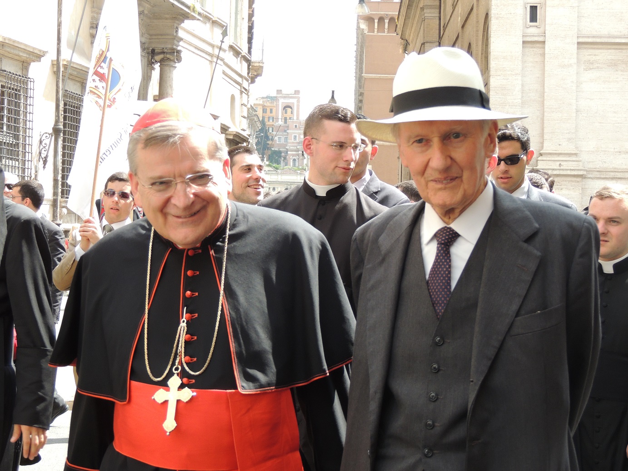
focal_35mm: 85
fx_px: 1542
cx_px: 314
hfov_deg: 23.0
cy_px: 236
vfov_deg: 17.4
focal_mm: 15.1
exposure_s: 1/400
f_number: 4
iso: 250
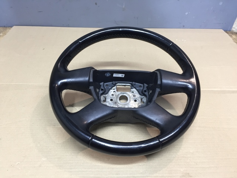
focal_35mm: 29
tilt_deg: -41.5
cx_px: 118
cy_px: 89
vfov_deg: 48.2
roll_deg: -3.4
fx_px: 199
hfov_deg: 61.7
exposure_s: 1/33
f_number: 2.2
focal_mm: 4.15
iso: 100
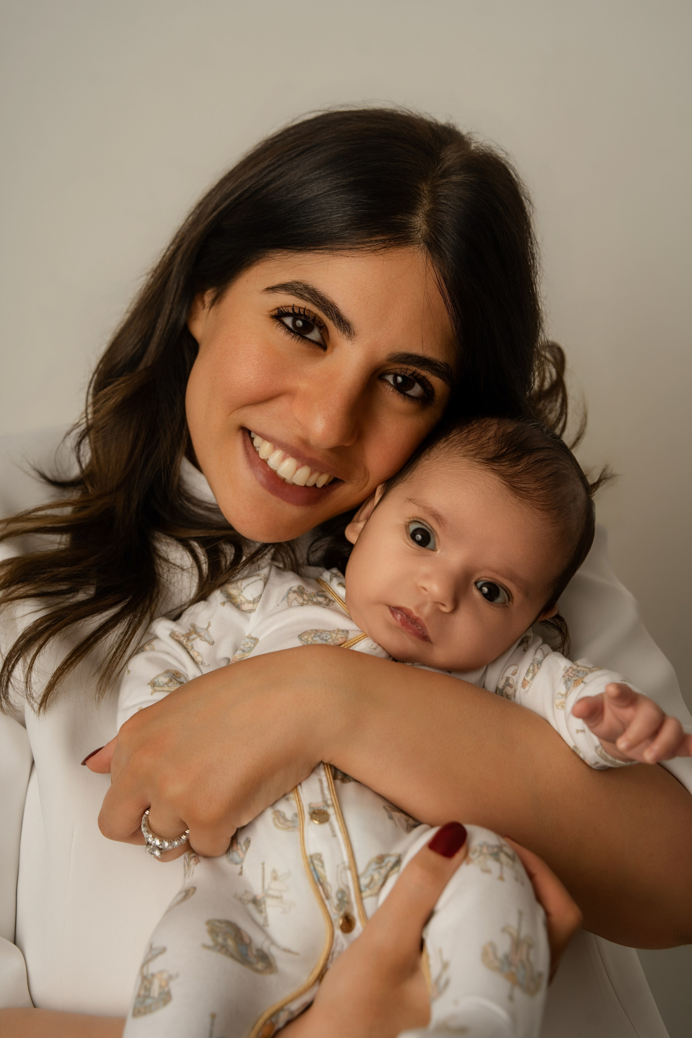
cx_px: 346
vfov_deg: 29.7
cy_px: 519
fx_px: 1961
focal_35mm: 68
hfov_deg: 20.0
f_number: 5.6
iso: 125
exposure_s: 1/160
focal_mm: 68
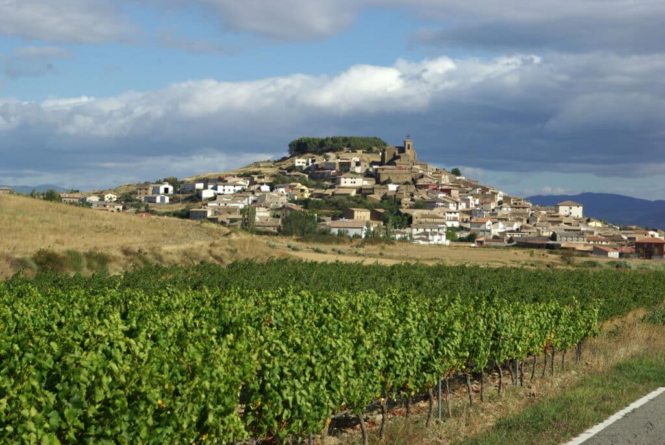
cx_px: 332
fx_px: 1525
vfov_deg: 16.6
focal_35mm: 82
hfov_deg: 24.6
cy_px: 222
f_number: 13
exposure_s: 1/350
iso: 200
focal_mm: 55
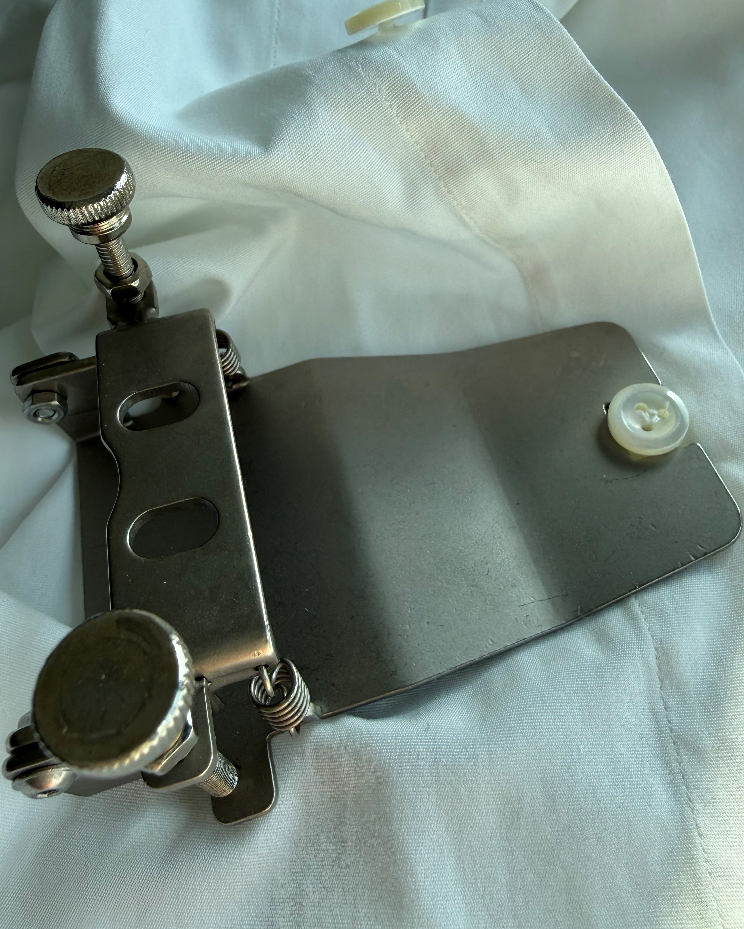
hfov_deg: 38.2
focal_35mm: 39
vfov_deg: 46.8
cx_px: 364
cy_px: 429
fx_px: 1073
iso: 80
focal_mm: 3.85
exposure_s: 1/100
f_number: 2.8
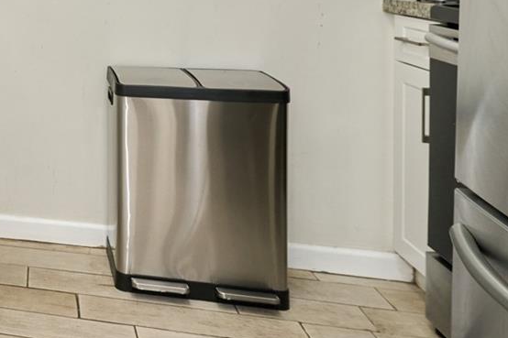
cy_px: -27
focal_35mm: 52
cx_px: -205
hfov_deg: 28.6
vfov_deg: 24.4
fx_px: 734
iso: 1000
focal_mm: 18
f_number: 8
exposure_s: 1/125
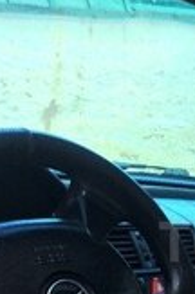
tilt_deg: -8.6
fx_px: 751
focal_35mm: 92
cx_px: 298
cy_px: 242
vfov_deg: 21.9
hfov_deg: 13.8
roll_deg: -5.9
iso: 40
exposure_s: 1/100
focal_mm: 4.15
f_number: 2.2
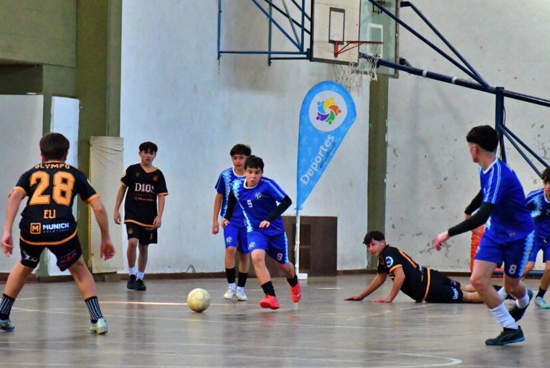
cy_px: 211
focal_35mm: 249
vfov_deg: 5.5
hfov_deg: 8.3
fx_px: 3806
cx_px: 266
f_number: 5.6
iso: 7200
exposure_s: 1/500
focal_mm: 100
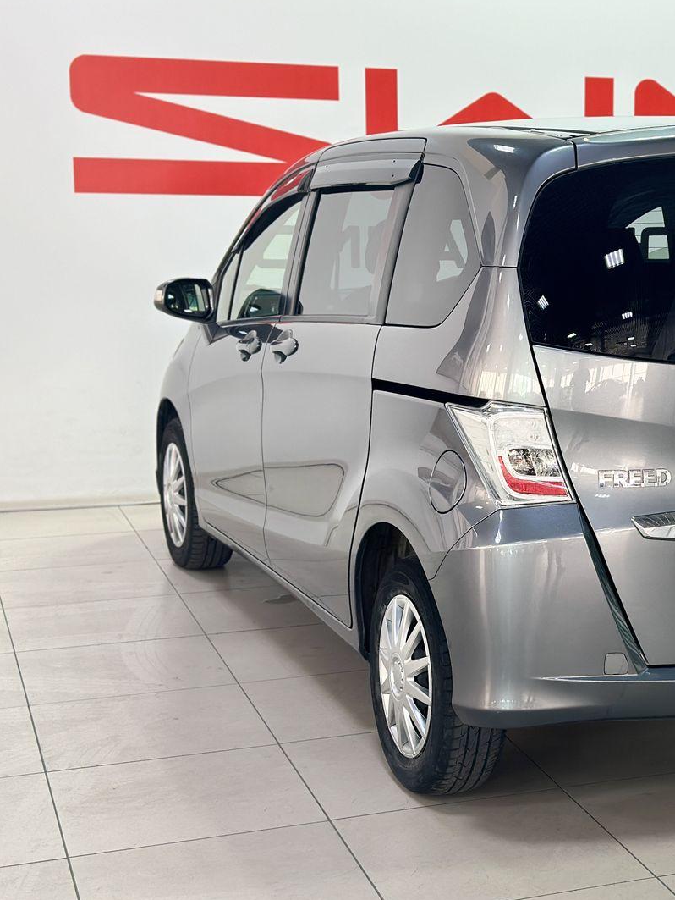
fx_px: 1689
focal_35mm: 65
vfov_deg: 29.8
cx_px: 608
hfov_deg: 22.1
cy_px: 446
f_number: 1.78
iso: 100
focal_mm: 6.86
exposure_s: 1/100
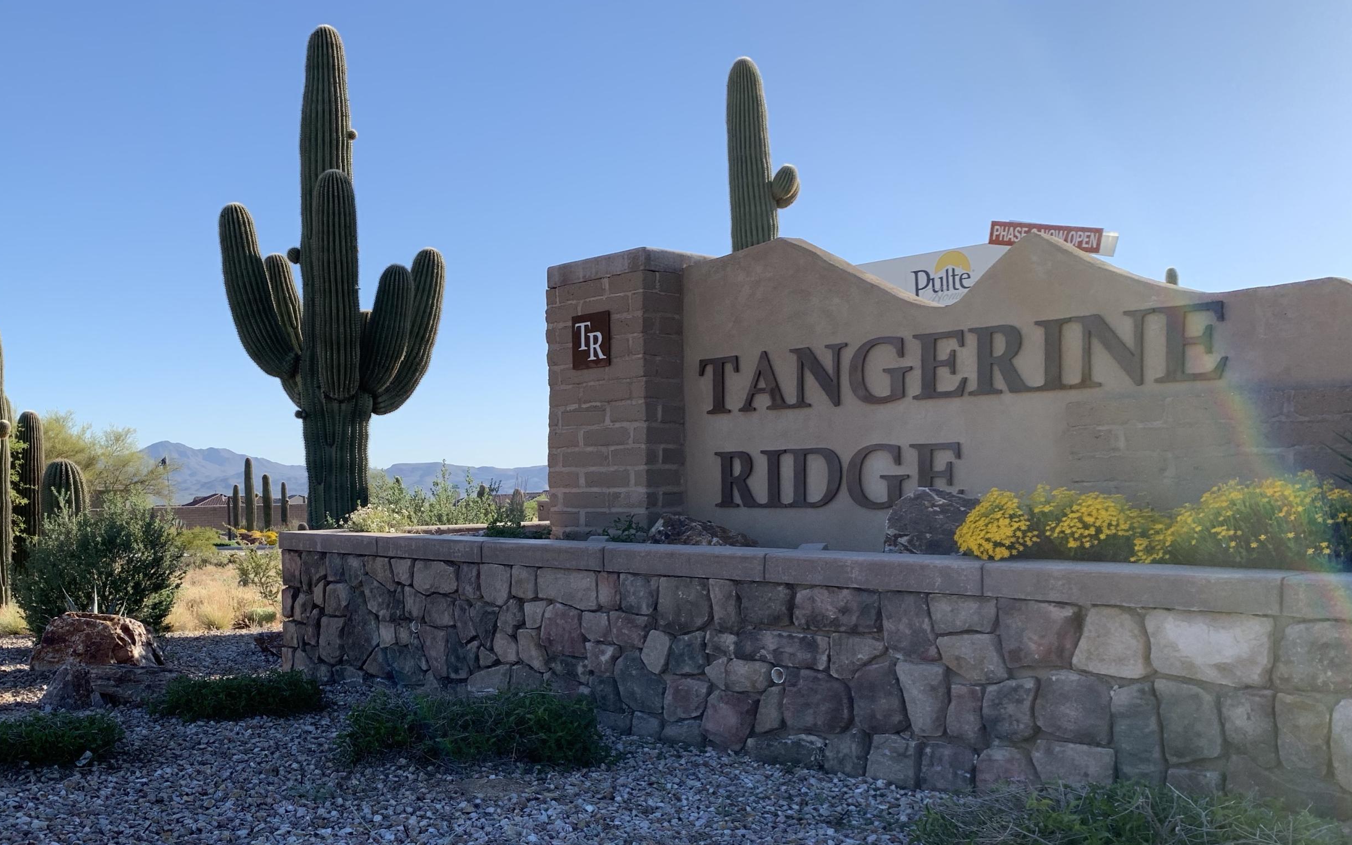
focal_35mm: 34
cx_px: 561
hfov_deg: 56.4
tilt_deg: -3.5
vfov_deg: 36.8
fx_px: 1253
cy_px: 576
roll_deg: +0.3
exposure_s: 1/1368
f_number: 1.8
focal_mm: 4.25
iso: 25
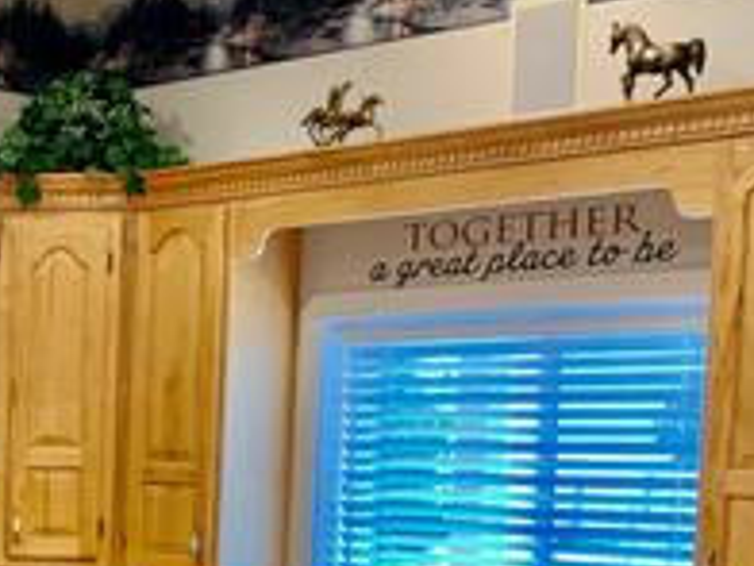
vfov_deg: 16.5
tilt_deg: -8.1
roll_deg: -1.2
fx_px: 1851
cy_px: 716
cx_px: -58
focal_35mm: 85
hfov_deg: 21.9
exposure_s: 1/60
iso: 64
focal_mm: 4.25
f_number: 1.8
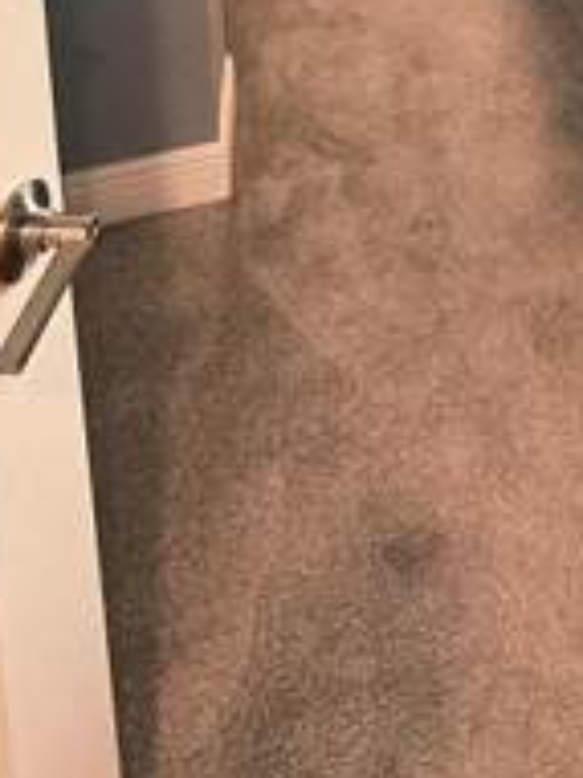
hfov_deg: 28.7
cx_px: 595
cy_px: -444
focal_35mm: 47
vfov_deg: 26.4
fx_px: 1057
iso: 400
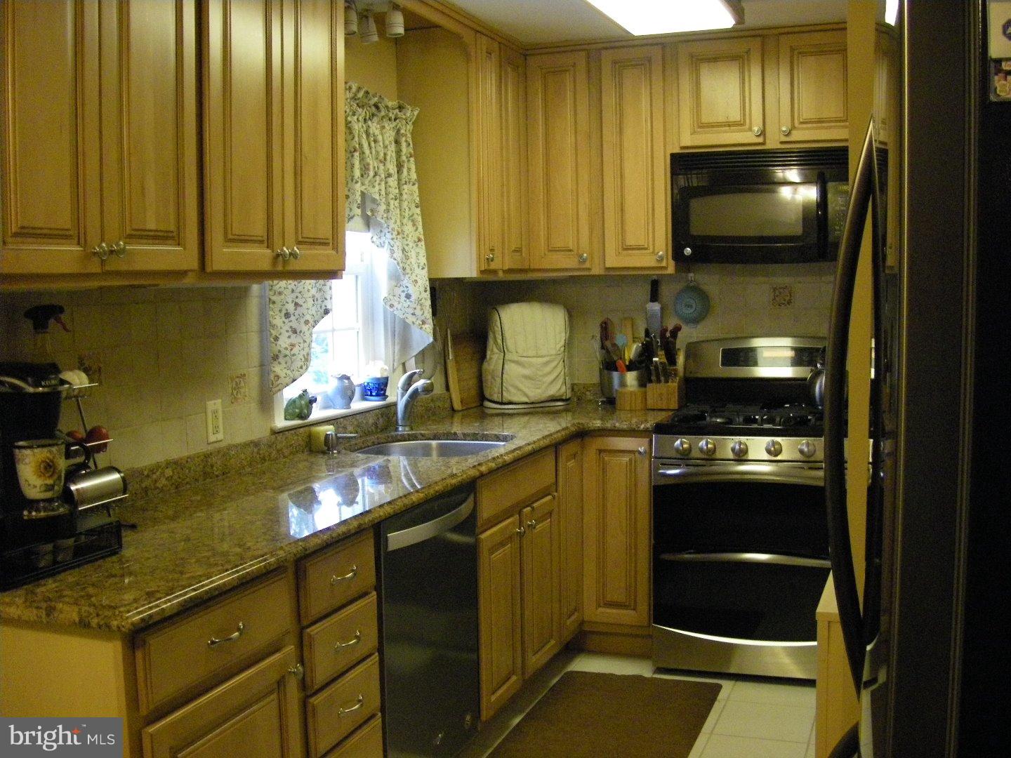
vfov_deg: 37.7
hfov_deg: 49.0
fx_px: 1110
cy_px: 379
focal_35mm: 38
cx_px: 506
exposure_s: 1/50
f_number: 3.5
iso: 500
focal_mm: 6.3
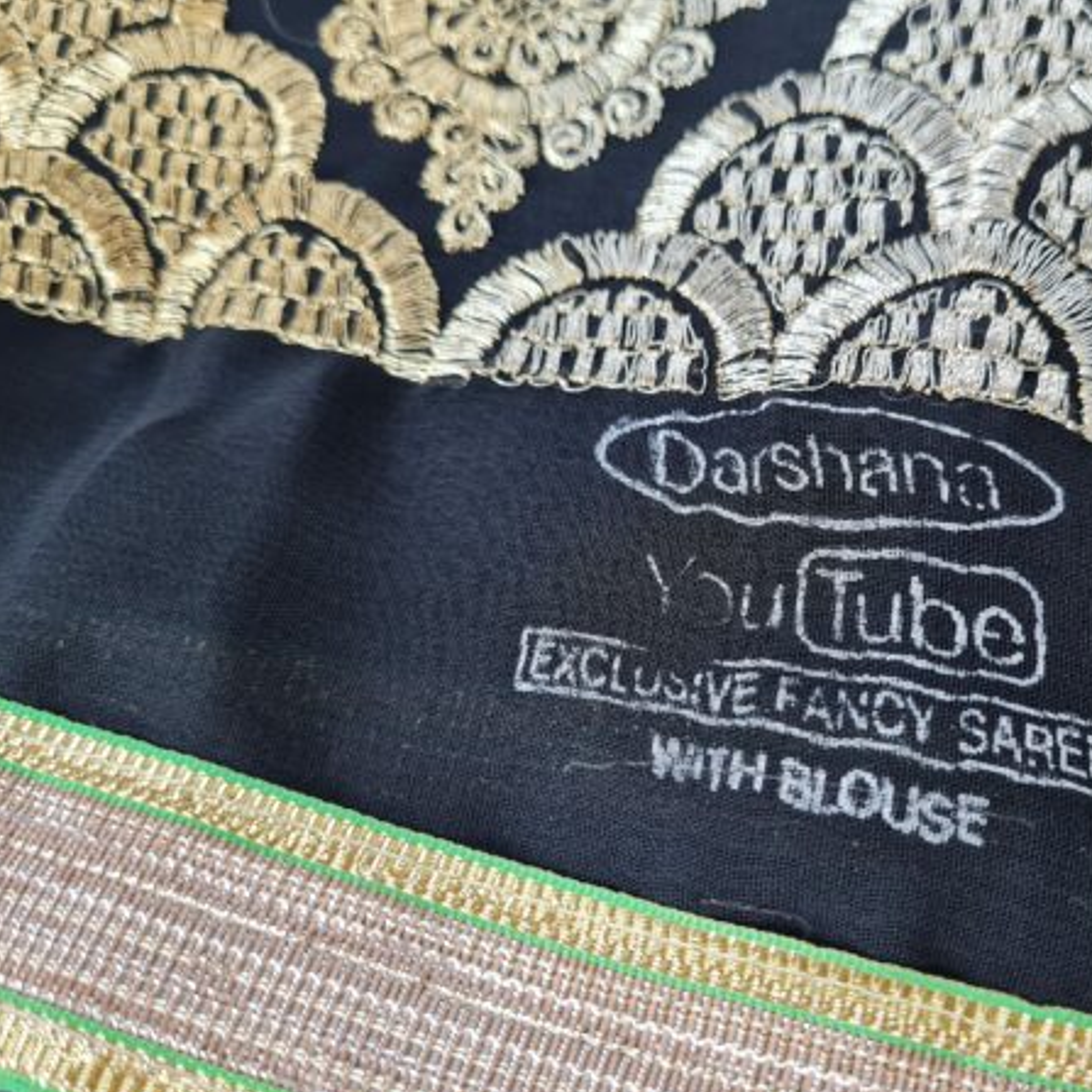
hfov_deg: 45.6
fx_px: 1285
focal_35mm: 36
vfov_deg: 46.0
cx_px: 689
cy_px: 558
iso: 160
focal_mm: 5.4
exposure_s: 1/120
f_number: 1.8
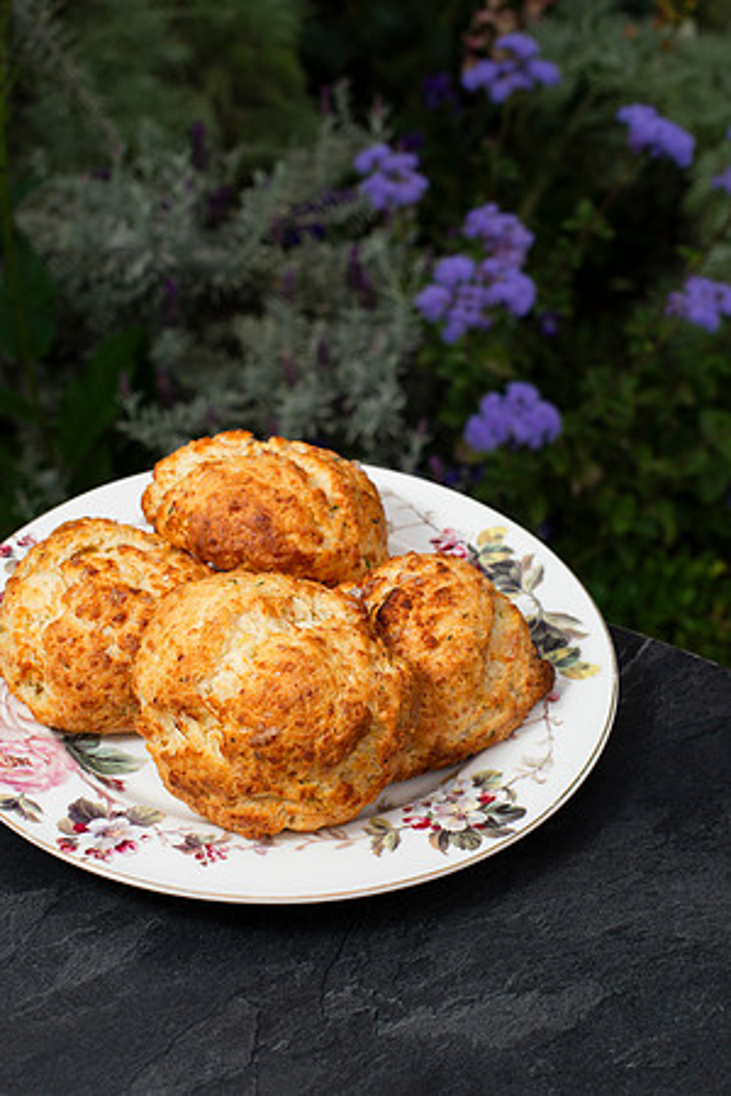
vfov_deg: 39.6
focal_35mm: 50
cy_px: 548
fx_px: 1523
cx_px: 366
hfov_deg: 27.0
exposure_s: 1/200
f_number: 8
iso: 200
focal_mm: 50
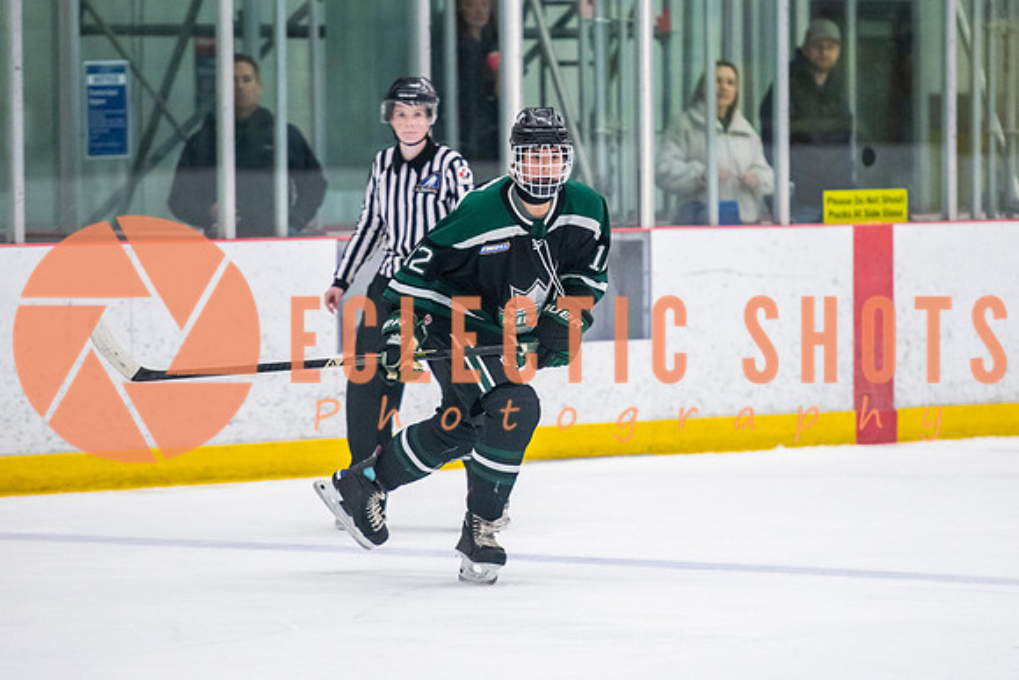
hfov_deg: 7.3
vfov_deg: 4.9
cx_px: 573
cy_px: 236
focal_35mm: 283
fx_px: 8006
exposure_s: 1/640
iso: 3200
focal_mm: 185
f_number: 3.2
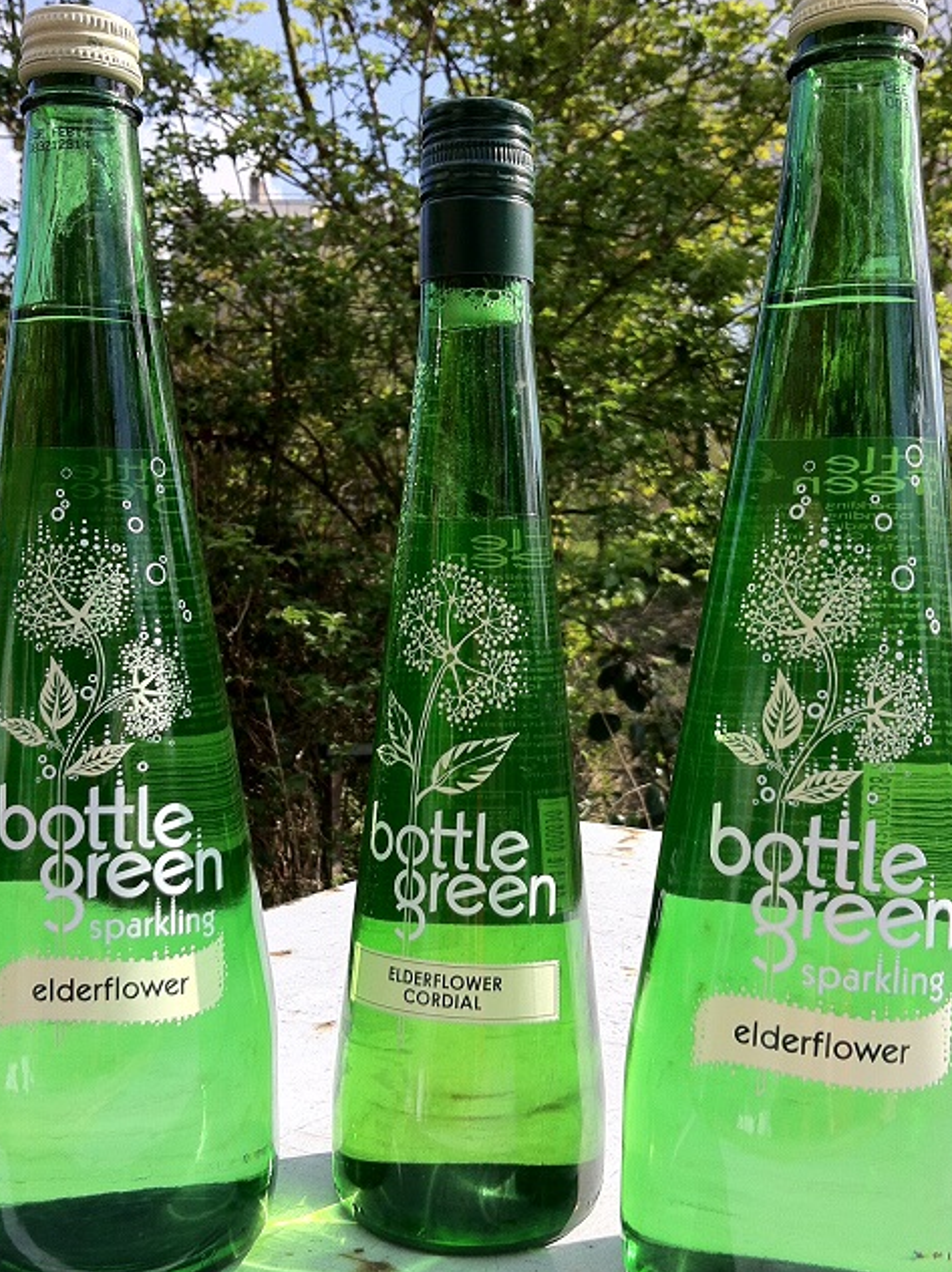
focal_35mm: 40
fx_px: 1469
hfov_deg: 35.9
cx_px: 449
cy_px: 696
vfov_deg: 46.8
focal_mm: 3.85
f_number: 2.8
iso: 80
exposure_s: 1/559
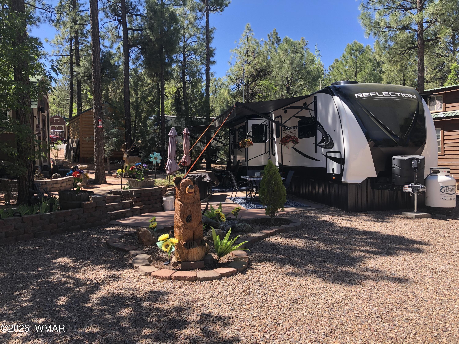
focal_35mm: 28
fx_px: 371
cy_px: 172
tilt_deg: -3.1
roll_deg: +1.2
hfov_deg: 63.4
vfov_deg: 49.7
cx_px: 230
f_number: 1.8
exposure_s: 1/571
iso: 20
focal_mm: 4
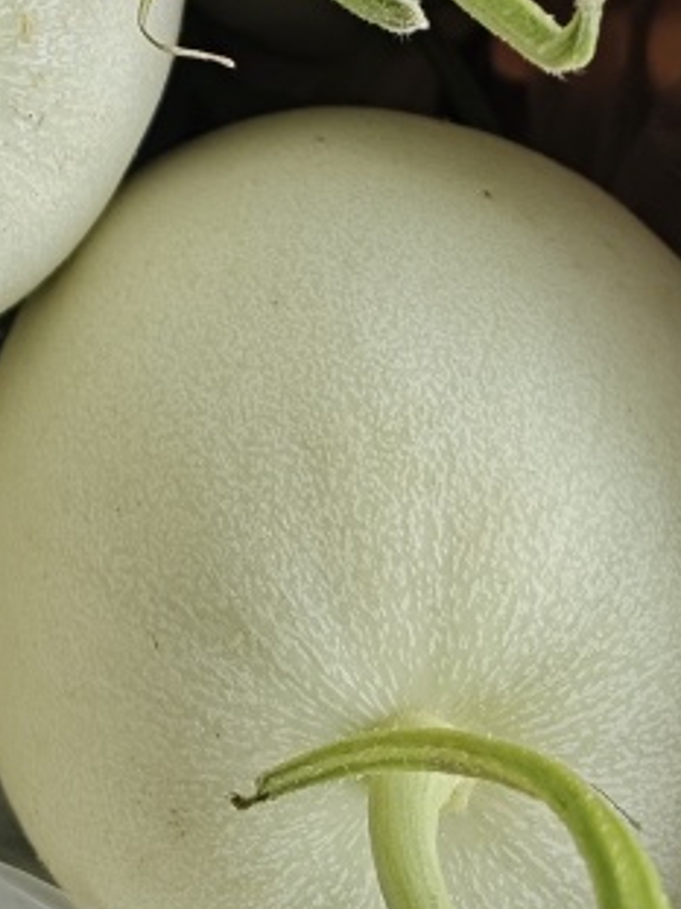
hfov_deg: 17.8
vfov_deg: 21.1
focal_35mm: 79
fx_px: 2074
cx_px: -111
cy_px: -437
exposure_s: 1/100
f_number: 1.88
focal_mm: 5.56
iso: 148
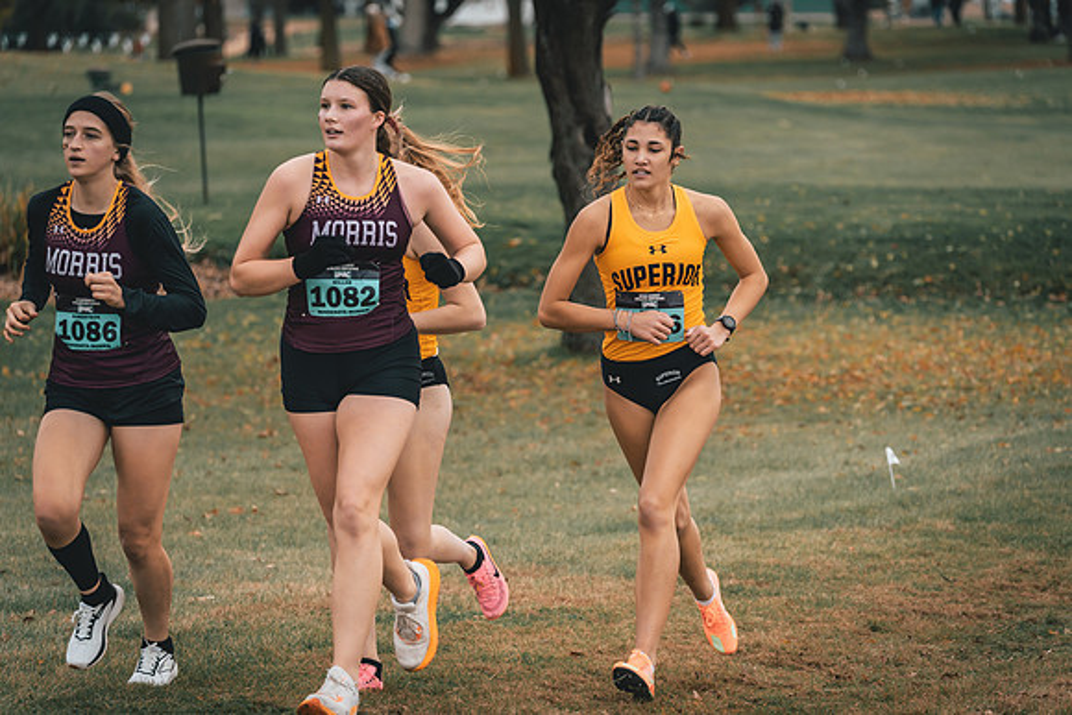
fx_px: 7297
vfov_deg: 5.6
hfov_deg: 8.4
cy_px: 358
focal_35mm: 245
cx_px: 536
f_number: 6.3
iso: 400
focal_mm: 245
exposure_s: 1/800
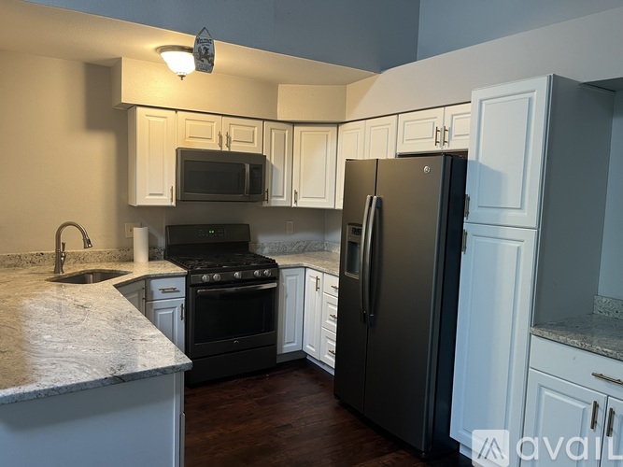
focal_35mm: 26
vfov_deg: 53.0
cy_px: 234
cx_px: 312
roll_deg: -1.8
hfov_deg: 67.3
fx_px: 468
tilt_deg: -6.3
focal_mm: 5.1
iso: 250
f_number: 1.6
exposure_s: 1/60
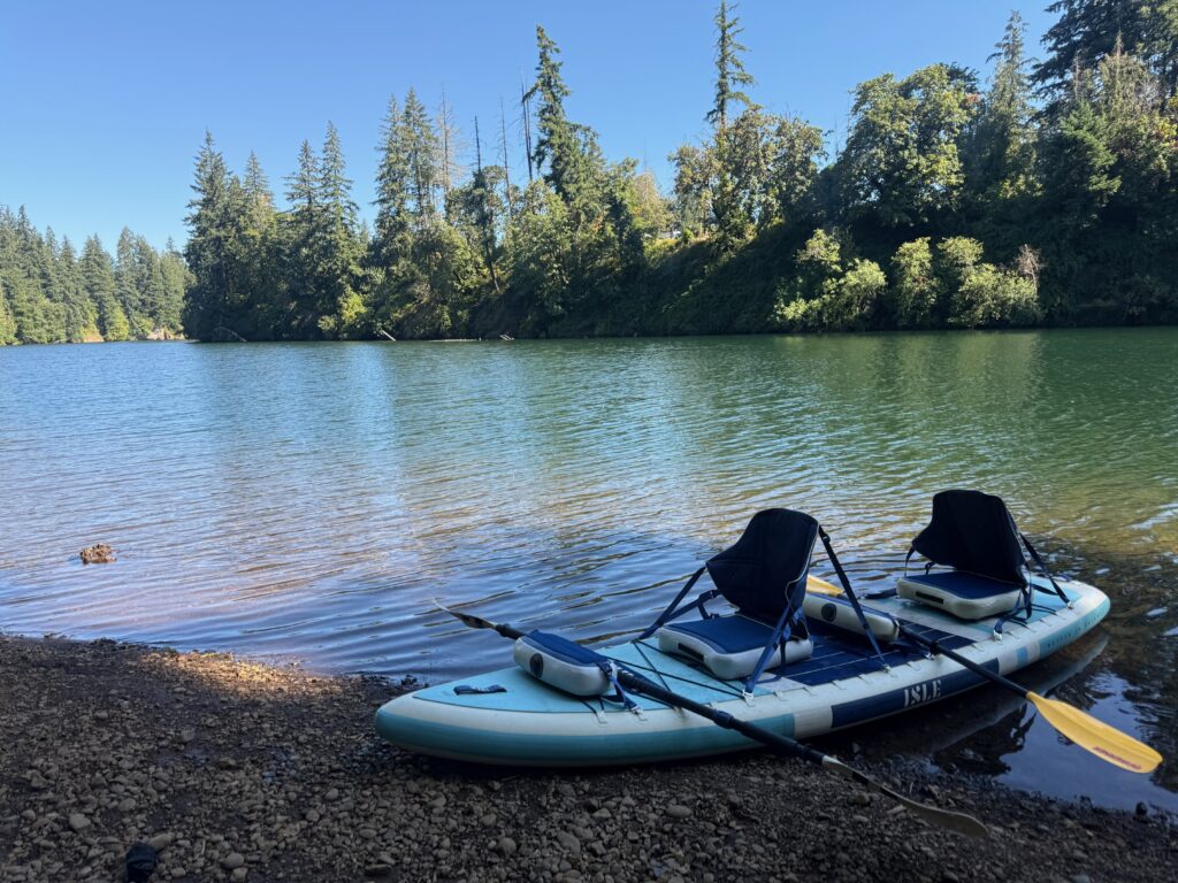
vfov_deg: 56.8
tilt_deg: -7.1
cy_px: 442
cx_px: 589
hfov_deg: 71.6
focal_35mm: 24
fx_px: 817
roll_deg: +2.1
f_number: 1.78
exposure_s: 1/1211
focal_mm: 6.76
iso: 100
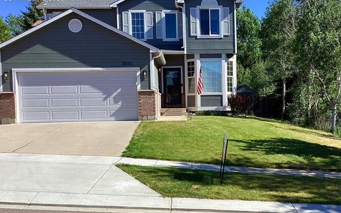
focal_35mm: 33
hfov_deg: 58.2
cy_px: 100
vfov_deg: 38.3
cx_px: 170
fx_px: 307
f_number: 2.4
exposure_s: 1/1101
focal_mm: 3.3
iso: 25
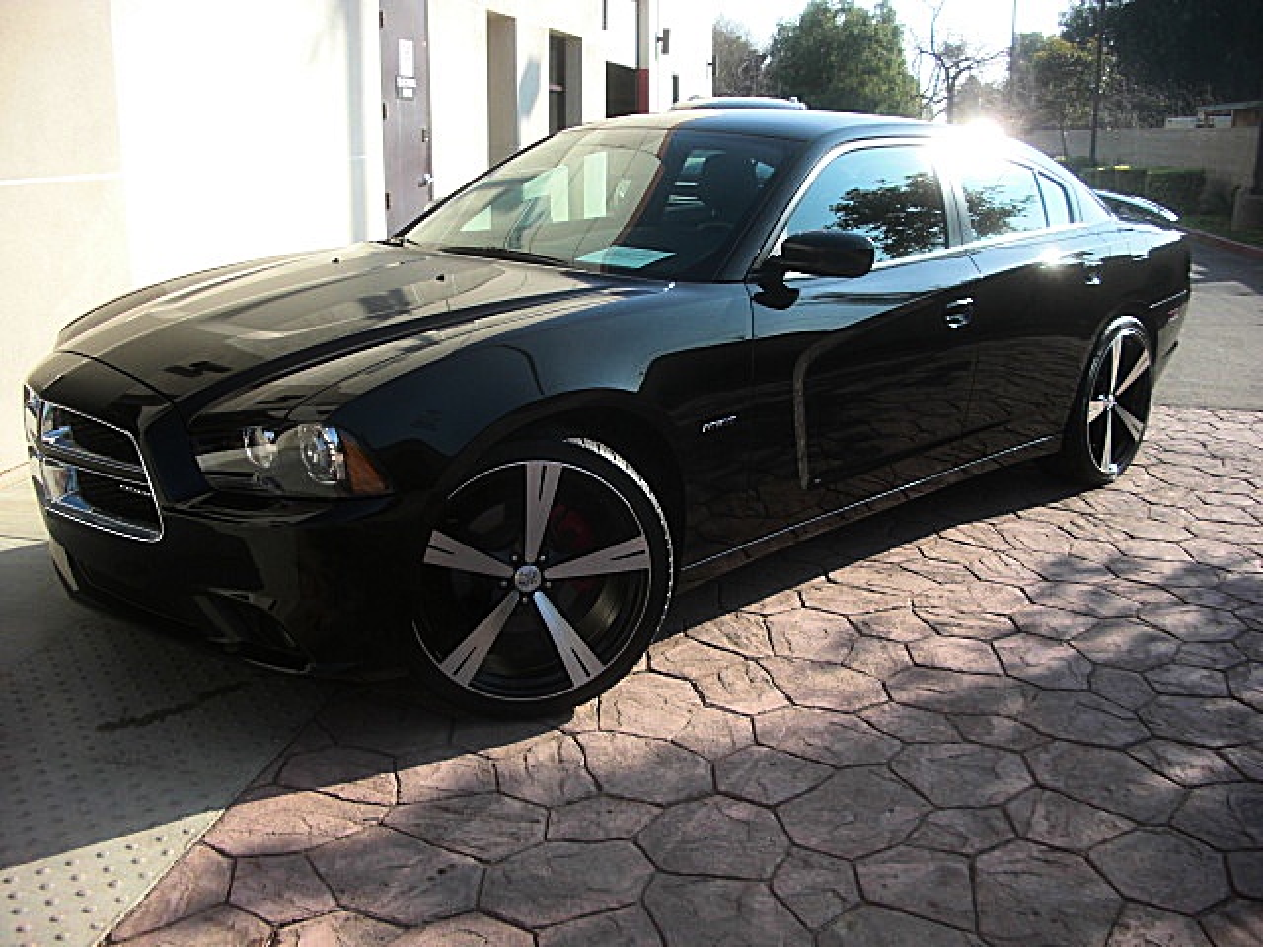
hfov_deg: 51.4
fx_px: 1313
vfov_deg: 39.7
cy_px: 474
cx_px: 632
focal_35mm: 36
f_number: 2.8
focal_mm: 6.3
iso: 50
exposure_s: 1/500
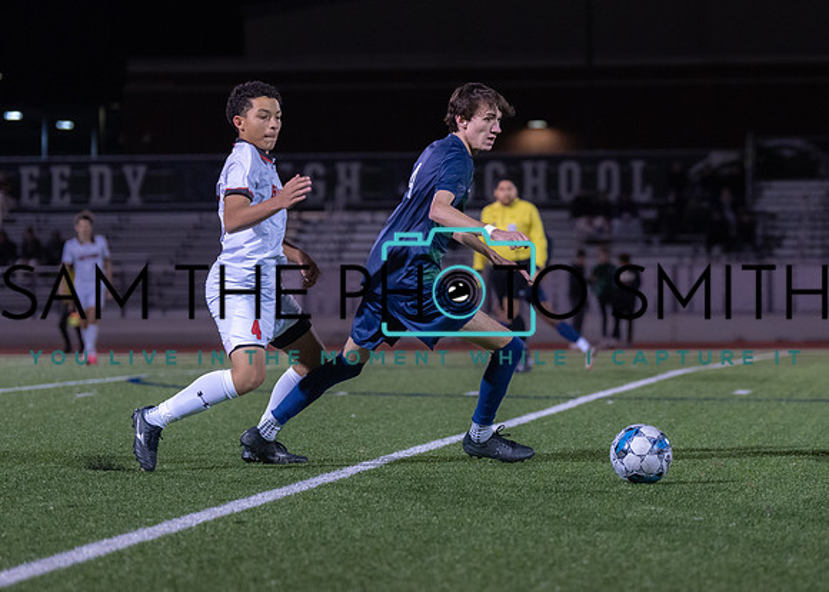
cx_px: 512
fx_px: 3484
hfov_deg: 13.6
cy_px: 247
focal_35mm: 148
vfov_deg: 9.7
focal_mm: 104
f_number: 2.8
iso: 2500
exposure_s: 1/1000
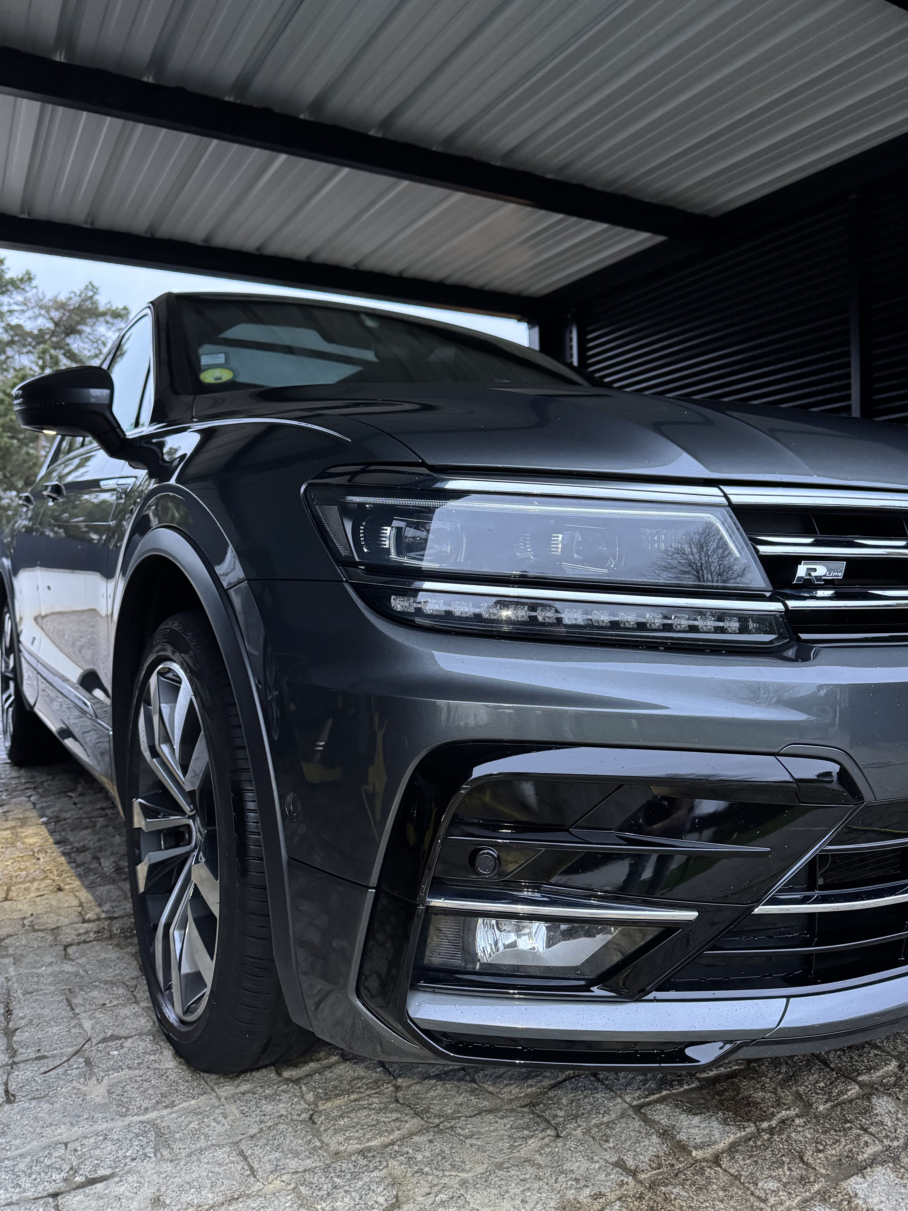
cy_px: 611
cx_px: 461
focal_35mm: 25
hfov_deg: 54.9
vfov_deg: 69.4
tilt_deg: -2.3
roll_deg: +2.2
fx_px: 874
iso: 1000
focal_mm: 6.76
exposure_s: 1/40
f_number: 1.78
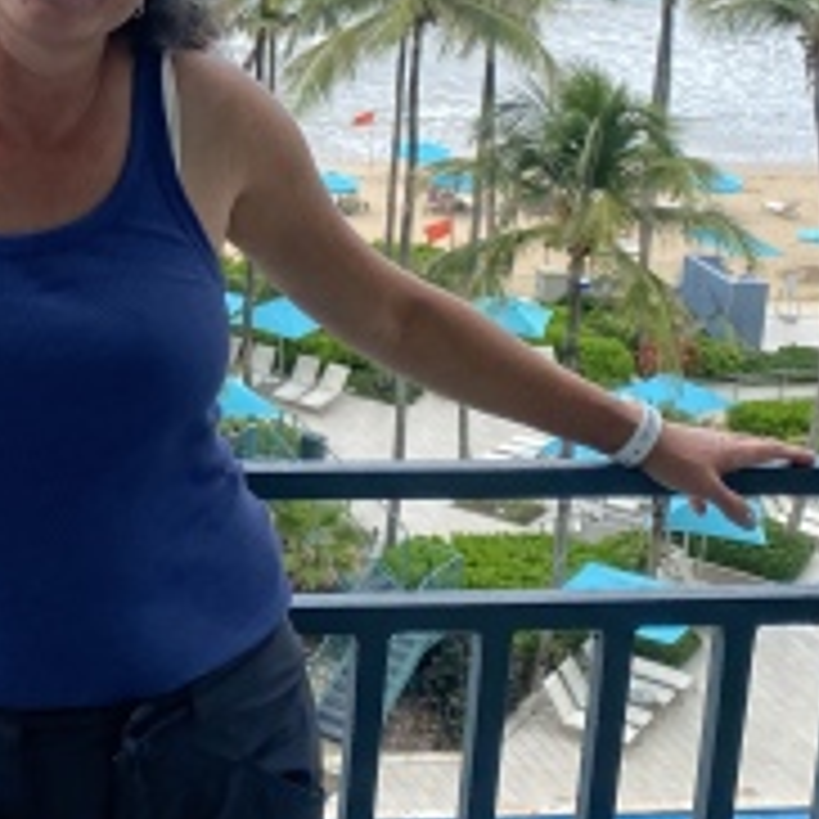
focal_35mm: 81
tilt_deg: -12.0
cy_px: 112
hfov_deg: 20.3
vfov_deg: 21.0
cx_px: -104
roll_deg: -1.3
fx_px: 2168
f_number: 1.8
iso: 32
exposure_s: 1/990
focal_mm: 4.25
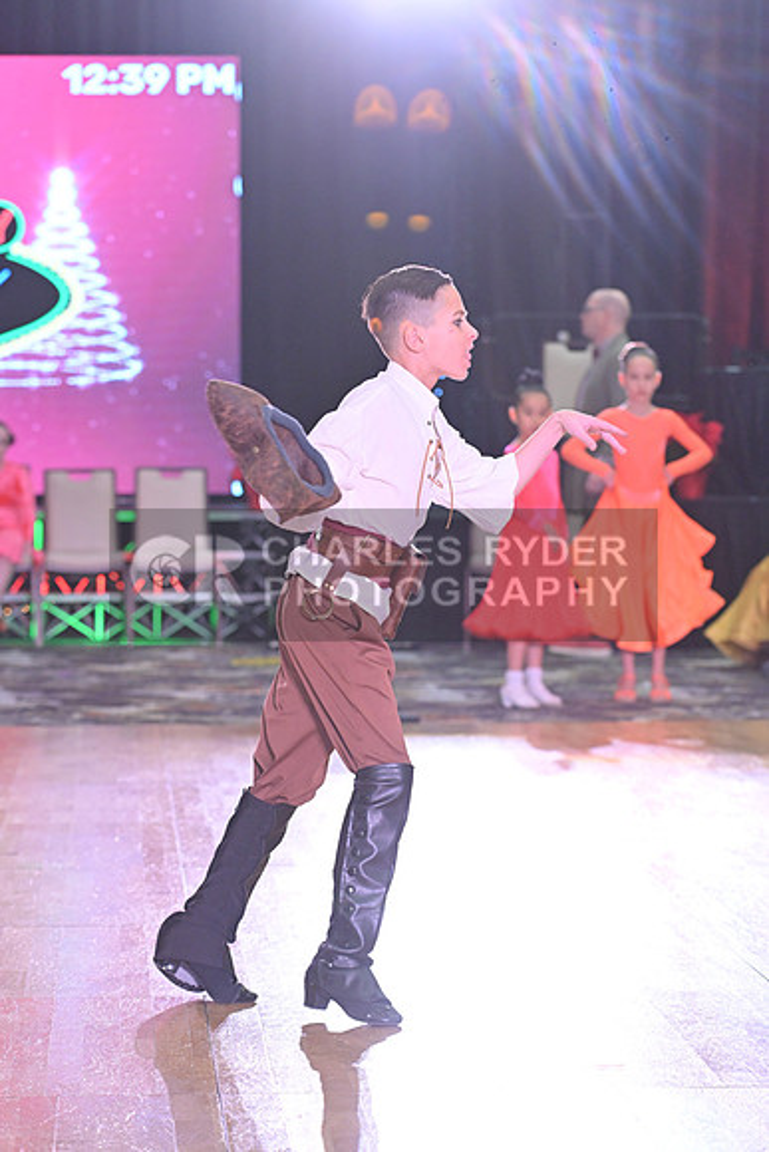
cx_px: 384
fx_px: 3842
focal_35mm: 120
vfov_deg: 17.1
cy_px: 576
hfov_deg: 11.4
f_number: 5
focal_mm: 120
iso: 3200
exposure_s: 1/320
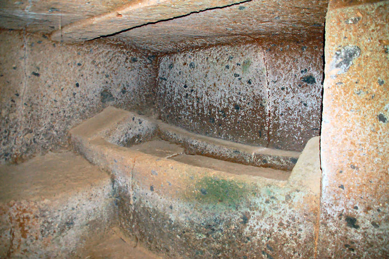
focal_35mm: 27
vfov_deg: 47.9
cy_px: 130
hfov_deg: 67.4
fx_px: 292
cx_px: 194
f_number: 4
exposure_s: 1/60
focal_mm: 18
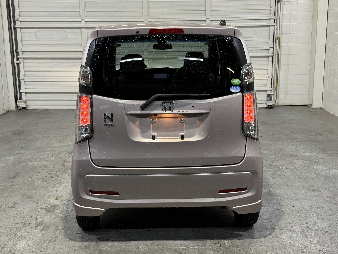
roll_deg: +0.0
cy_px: 127
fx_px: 469
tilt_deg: -11.5
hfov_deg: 39.7
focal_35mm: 48
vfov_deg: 30.3
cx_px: 169
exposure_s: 1/60
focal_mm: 6.76
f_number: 1.78
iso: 125
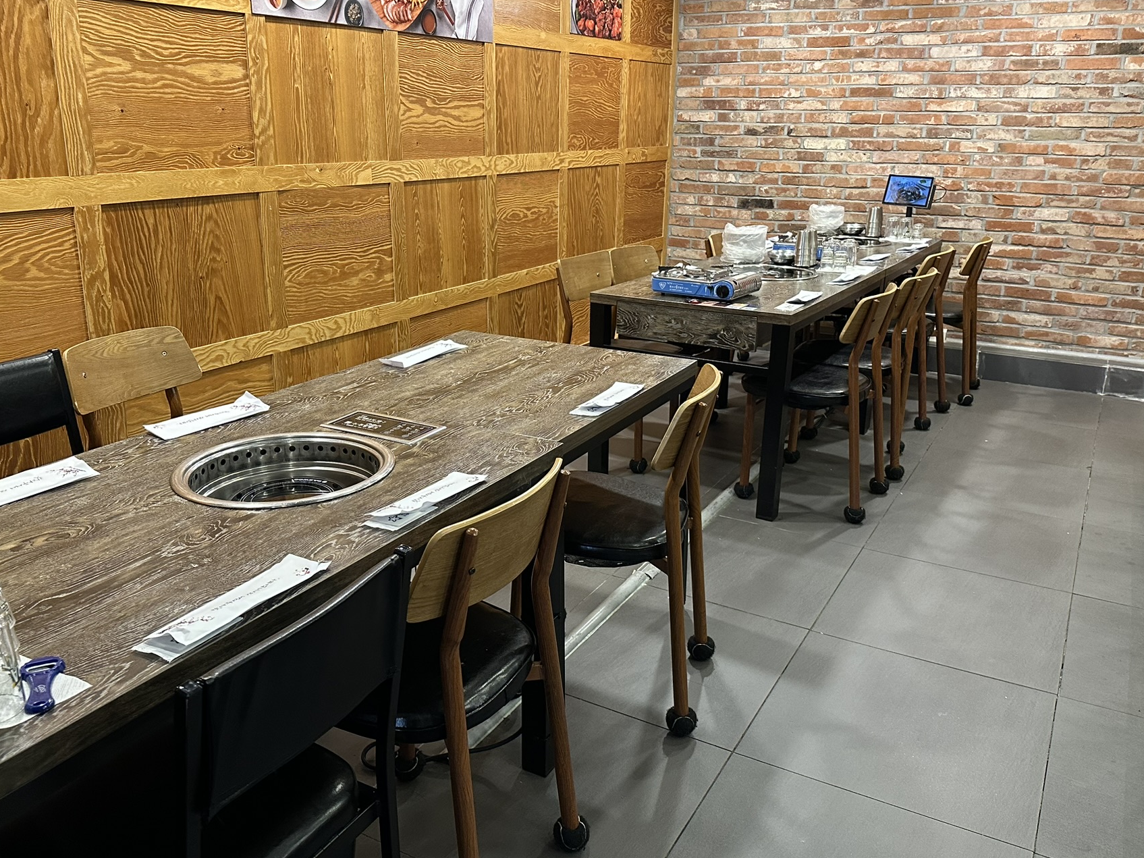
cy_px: 386
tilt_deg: -16.2
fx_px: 958
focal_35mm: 29
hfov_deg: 61.7
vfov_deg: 48.2
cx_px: 560
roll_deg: -0.2
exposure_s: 1/60
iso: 320
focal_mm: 6.86
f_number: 1.78
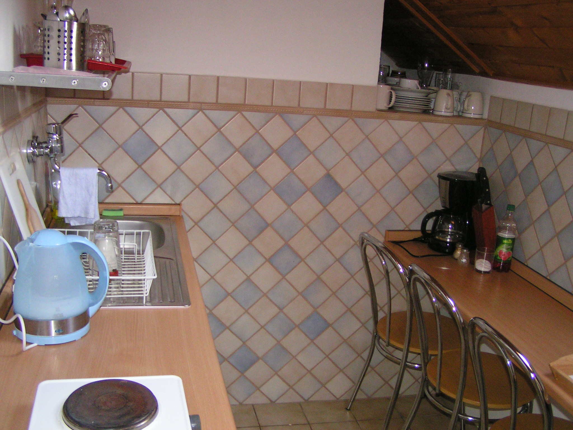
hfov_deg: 49.0
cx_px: 286
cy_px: 215
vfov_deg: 37.7
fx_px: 629
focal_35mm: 38
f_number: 2.8
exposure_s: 1/40
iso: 200
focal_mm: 5.8
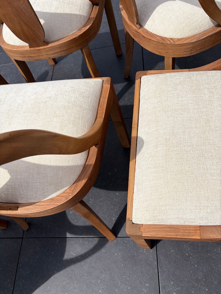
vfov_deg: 67.3
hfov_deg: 53.1
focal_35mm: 26
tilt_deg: -59.3
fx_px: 221
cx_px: 110
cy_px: 147
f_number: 1.6
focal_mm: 5.96
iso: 50
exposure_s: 1/5814
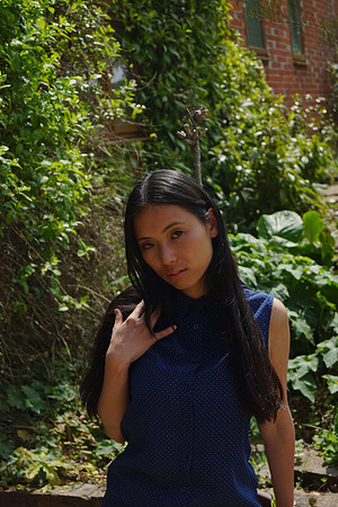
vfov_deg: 33.4
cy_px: 254
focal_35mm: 60
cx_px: 169
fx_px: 845
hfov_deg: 22.6
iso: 125
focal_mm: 40
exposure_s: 1/800
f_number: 5.6
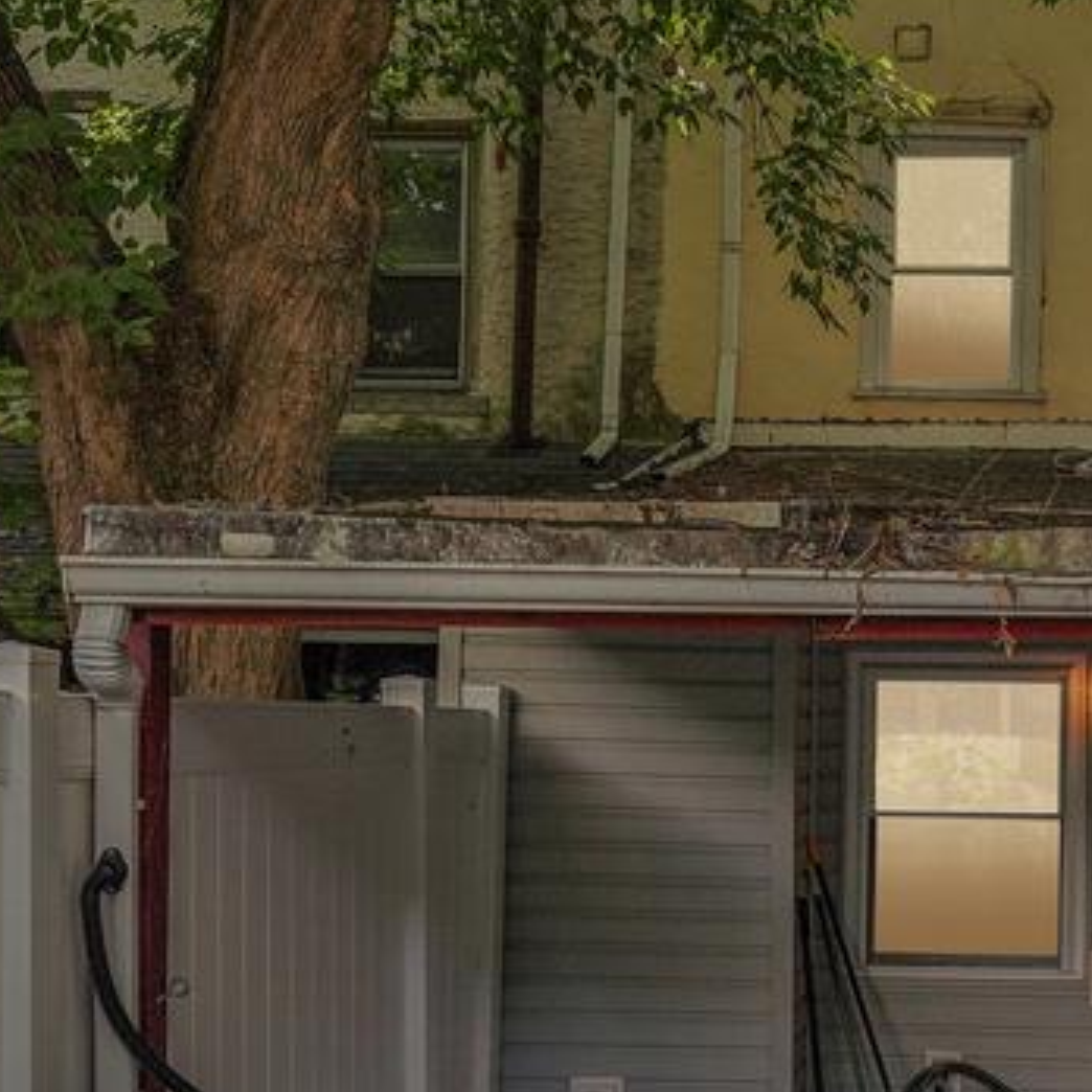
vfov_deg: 28.6
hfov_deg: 26.9
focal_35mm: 60
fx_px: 2141
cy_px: 485
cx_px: 1108
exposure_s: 1/400
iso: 500
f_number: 8
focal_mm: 24
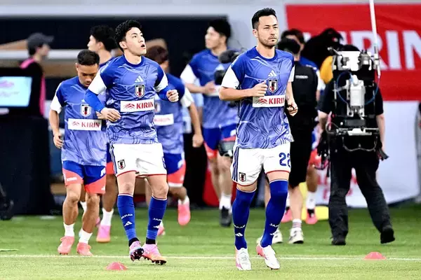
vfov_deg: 1.6
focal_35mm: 840
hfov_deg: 2.5
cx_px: 210
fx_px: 9823
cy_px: 140
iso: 8000
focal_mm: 560
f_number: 4
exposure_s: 1/3200
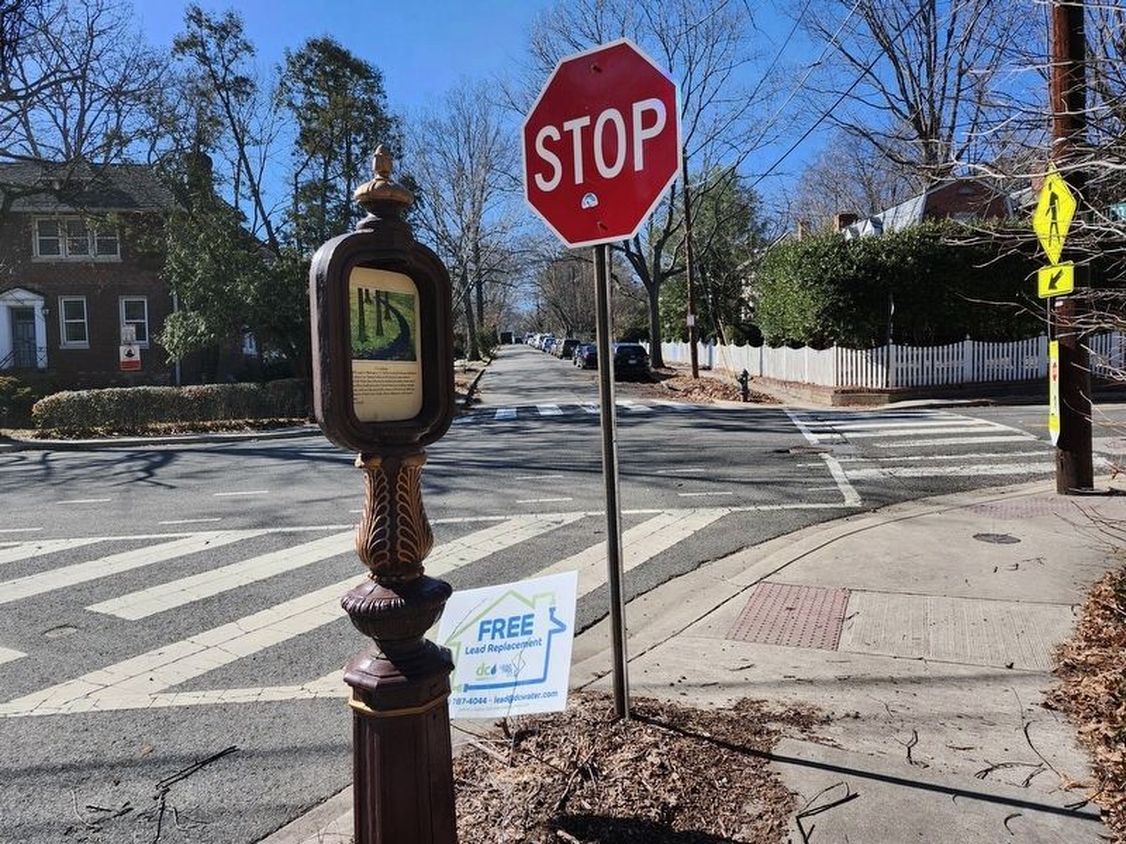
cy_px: 422
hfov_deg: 73.9
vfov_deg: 58.9
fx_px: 748
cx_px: 563
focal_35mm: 23
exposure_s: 1/1173
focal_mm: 5.54
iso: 25
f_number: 1.8
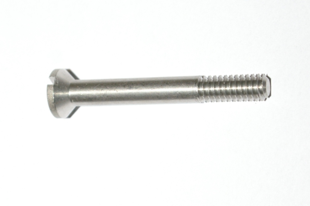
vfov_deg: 18.2
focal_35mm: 75
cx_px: 155
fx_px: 646
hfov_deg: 27.0
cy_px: 103
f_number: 6.3
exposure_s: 1/100
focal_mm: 50
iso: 400
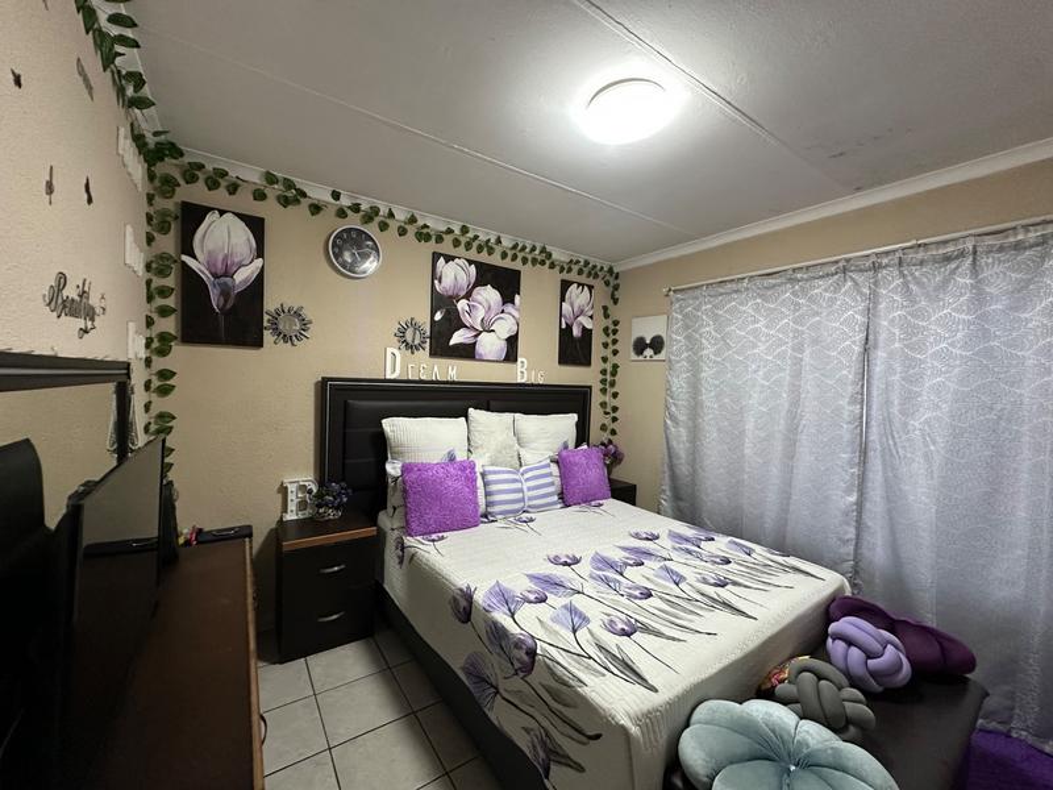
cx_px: 526
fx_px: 426
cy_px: 395
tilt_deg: -0.8
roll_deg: -2.1
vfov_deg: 85.7
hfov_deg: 102.1
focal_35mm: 14
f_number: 2.2
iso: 500
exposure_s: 1/50
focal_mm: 2.22
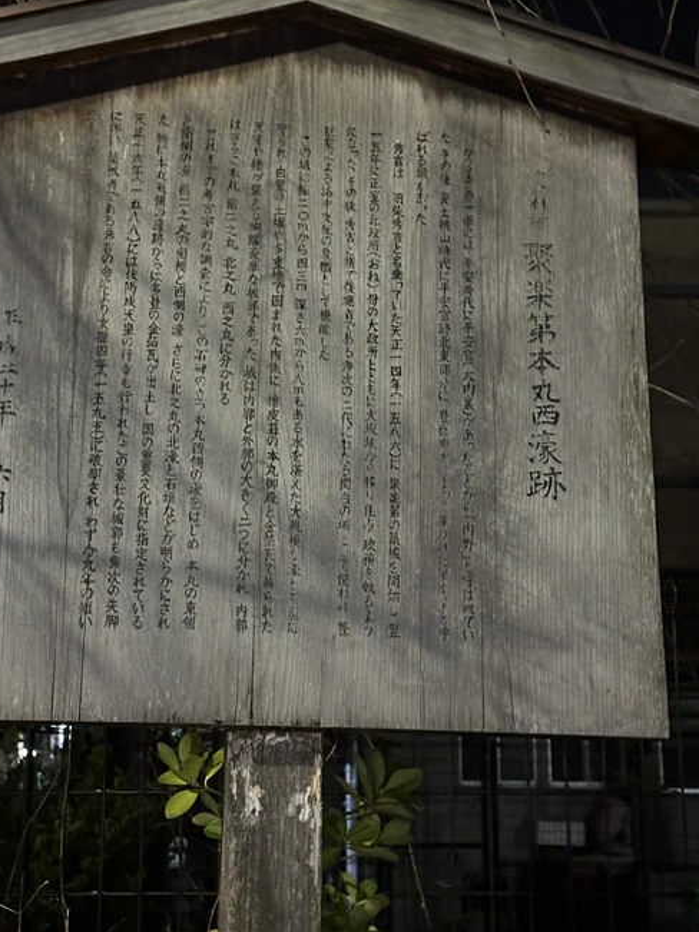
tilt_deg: +13.0
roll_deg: -0.2
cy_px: 419
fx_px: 1589
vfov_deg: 32.7
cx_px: 292
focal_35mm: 59
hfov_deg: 24.8
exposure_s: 1/17
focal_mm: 6.86
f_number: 1.78
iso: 800
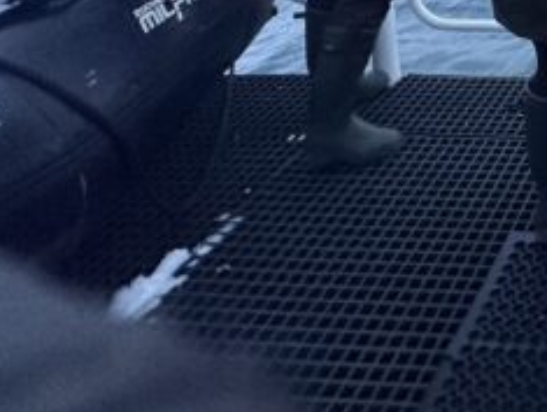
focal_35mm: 44
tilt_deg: -8.0
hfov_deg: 31.2
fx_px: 696
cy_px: -178
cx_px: 740
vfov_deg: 25.9
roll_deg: -1.4
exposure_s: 1/99
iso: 250
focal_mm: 2.22
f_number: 2.2
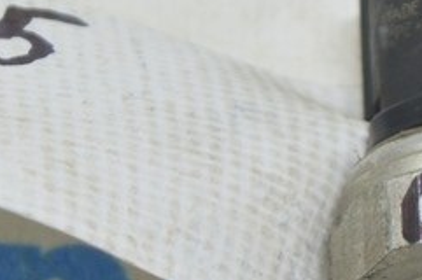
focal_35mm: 350
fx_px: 4099
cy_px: 64
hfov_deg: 5.9
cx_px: 179
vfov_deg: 3.9
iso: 400
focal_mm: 55
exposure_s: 1/20
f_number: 5.6
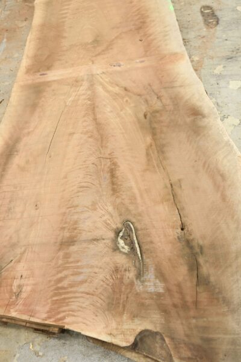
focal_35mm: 32
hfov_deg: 41.2
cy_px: 181
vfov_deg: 58.7
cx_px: 120
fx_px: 321
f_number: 5
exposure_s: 1/100
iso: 400
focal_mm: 32
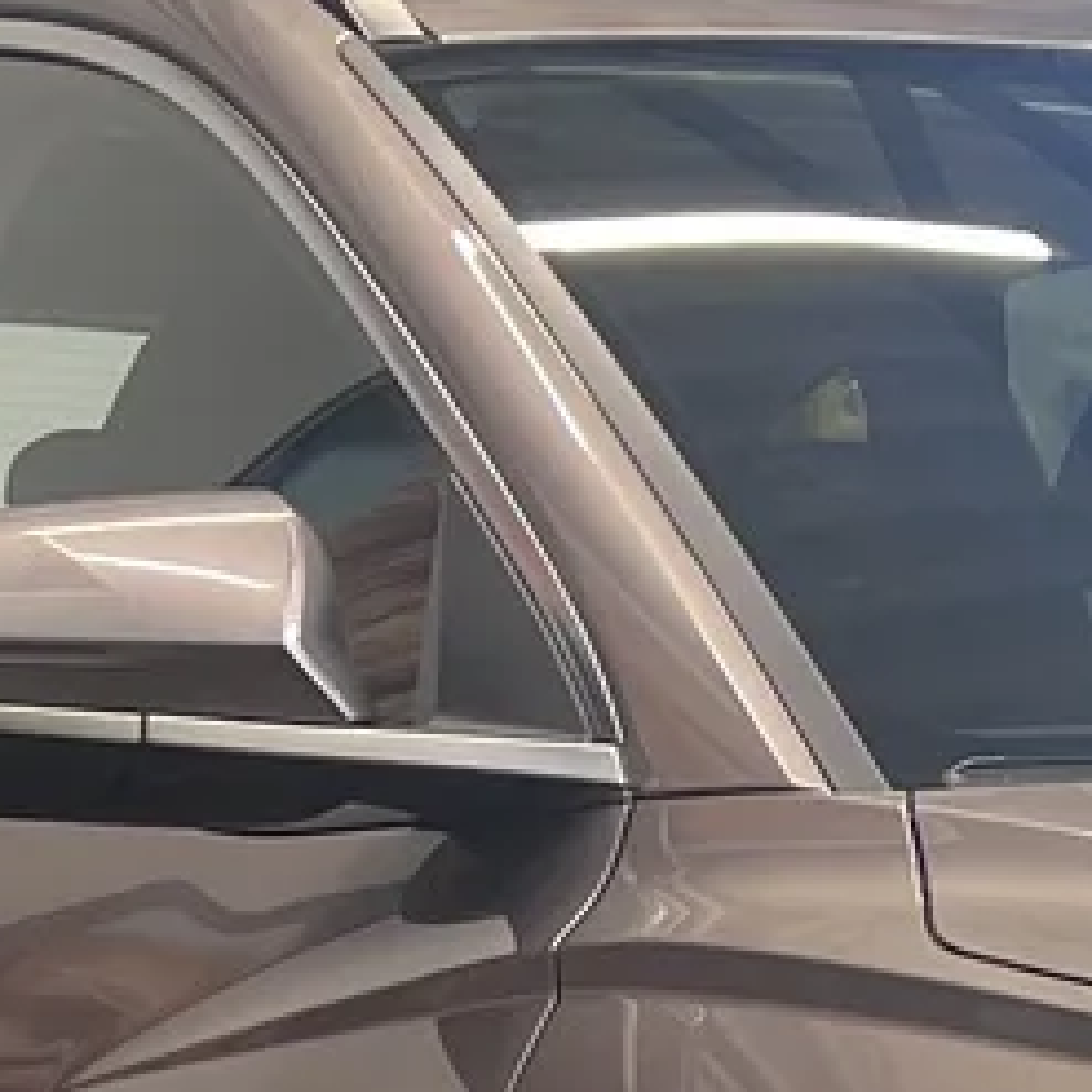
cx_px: 2069
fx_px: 5318
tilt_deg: -9.9
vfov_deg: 11.3
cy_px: 1600
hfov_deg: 10.8
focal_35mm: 149
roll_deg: +0.3
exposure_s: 1/121
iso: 125
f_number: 1.5
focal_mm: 5.7
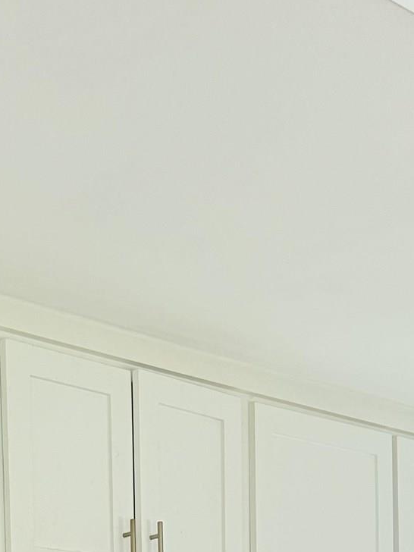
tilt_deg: -1.1
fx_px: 1212
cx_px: 28
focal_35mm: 76
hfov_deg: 19.0
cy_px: 835
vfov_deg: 21.4
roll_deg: +1.6
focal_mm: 6.76
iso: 200
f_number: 1.78
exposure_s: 1/60
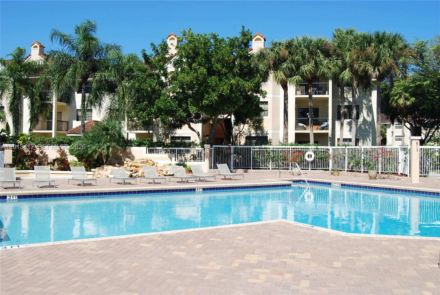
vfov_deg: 40.1
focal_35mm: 33
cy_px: 148
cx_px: 220
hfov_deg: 57.1
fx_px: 404
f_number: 8
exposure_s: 1/250
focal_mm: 22
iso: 100
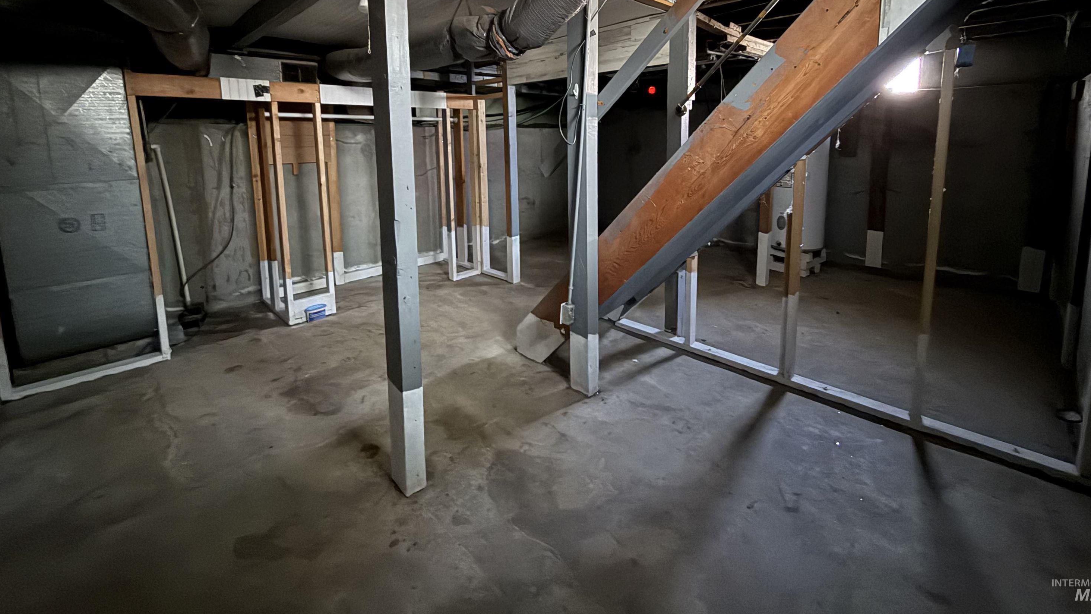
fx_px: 463
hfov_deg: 99.3
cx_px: 566
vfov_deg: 64.9
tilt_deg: -7.5
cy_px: 192
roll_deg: +0.3
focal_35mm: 16
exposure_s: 1/13
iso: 1250
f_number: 2.2
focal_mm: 2.22
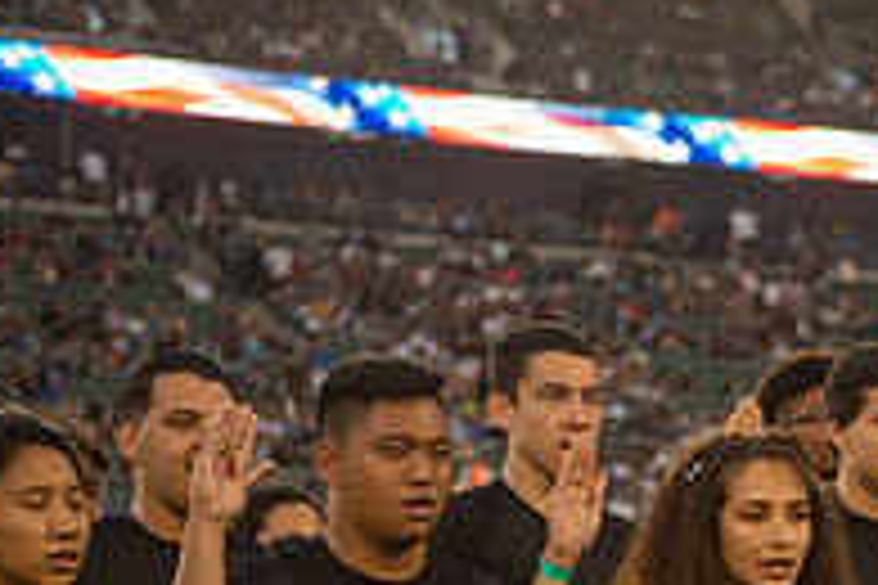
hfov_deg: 12.9
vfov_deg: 8.7
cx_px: 1058
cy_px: 817
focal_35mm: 155
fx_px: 3780
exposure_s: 1/500
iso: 400
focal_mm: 52
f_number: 2.8
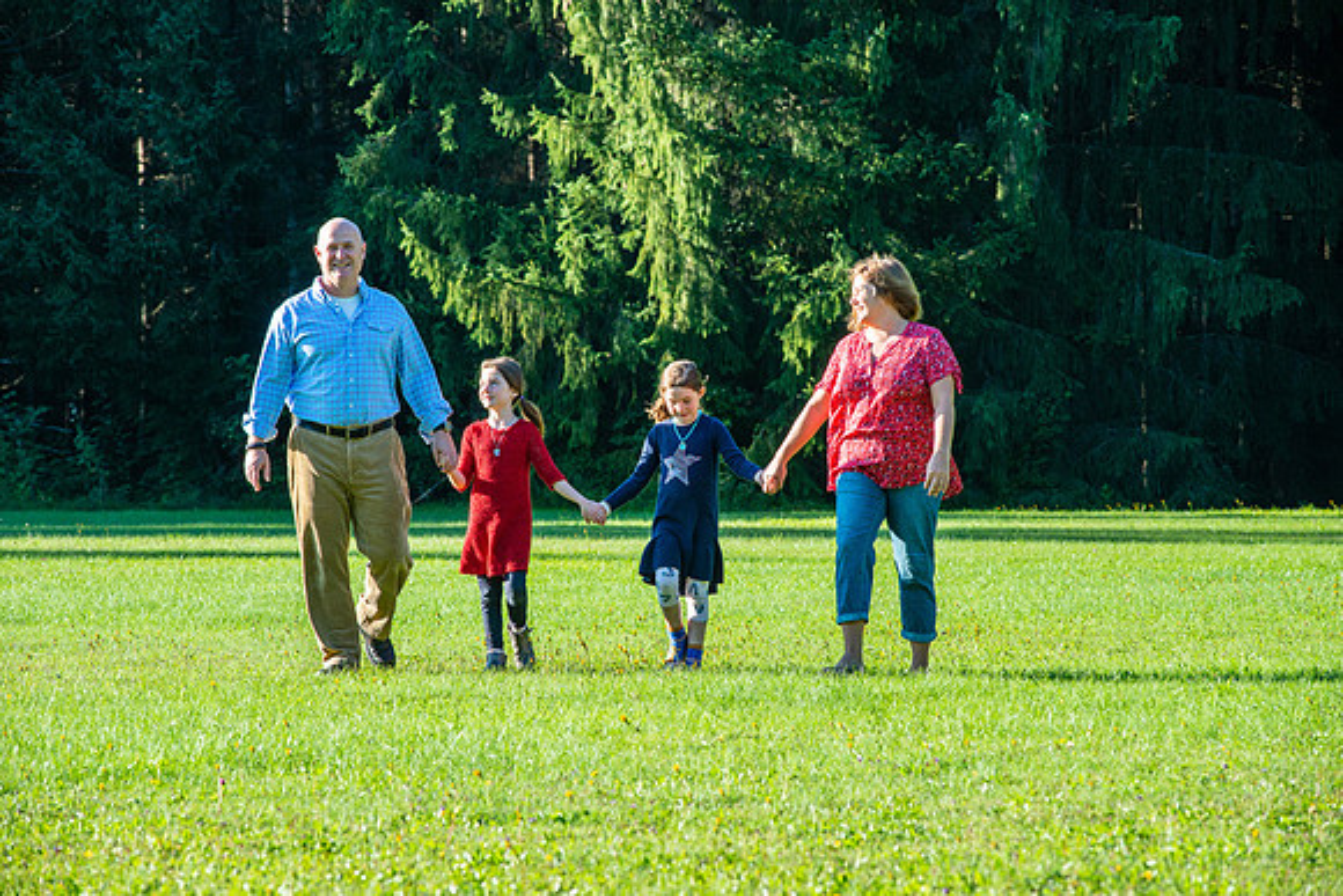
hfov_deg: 12.1
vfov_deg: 8.1
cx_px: 672
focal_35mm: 170
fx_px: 6343
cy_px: 448
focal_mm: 170
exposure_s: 1/250
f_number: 8
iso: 200
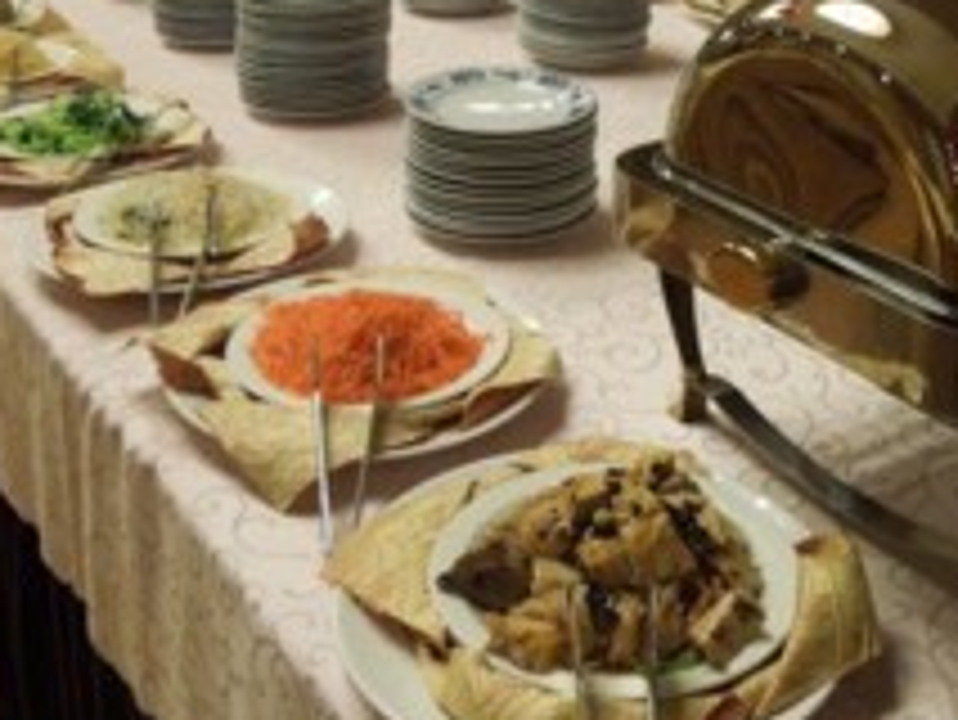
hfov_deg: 40.2
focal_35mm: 47
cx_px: 594
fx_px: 1301
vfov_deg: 30.2
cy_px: 148
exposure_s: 1/25
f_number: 3.3
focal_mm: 4.5
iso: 400
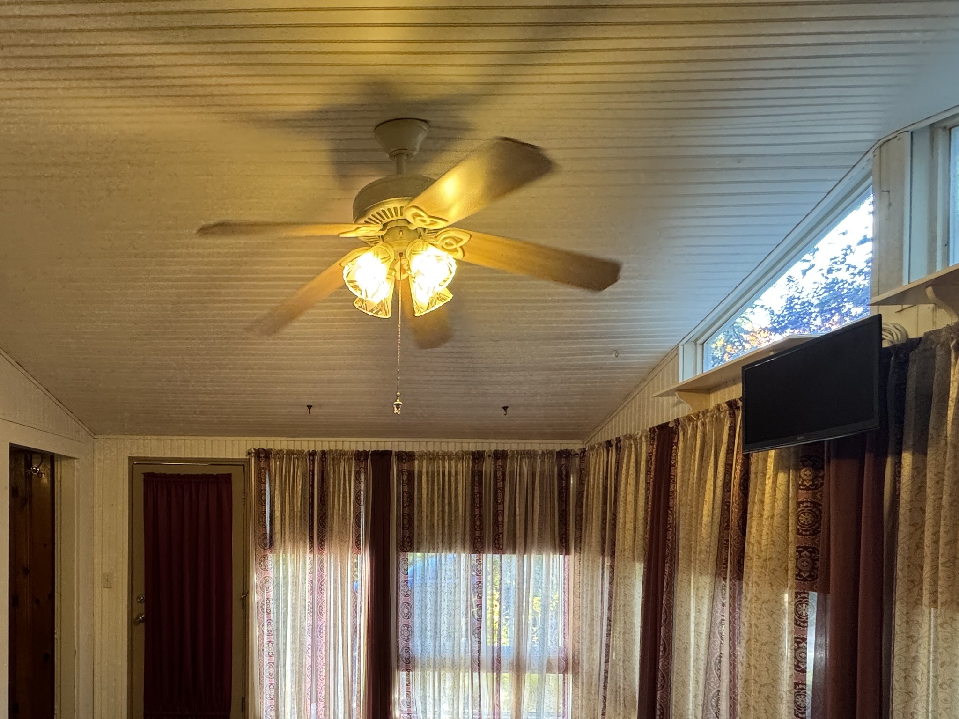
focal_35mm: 21
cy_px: 527
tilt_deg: -1.1
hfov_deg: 76.9
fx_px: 582
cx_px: 334
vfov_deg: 60.4
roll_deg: -0.3
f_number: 2.2
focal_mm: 2.22
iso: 250
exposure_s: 1/60
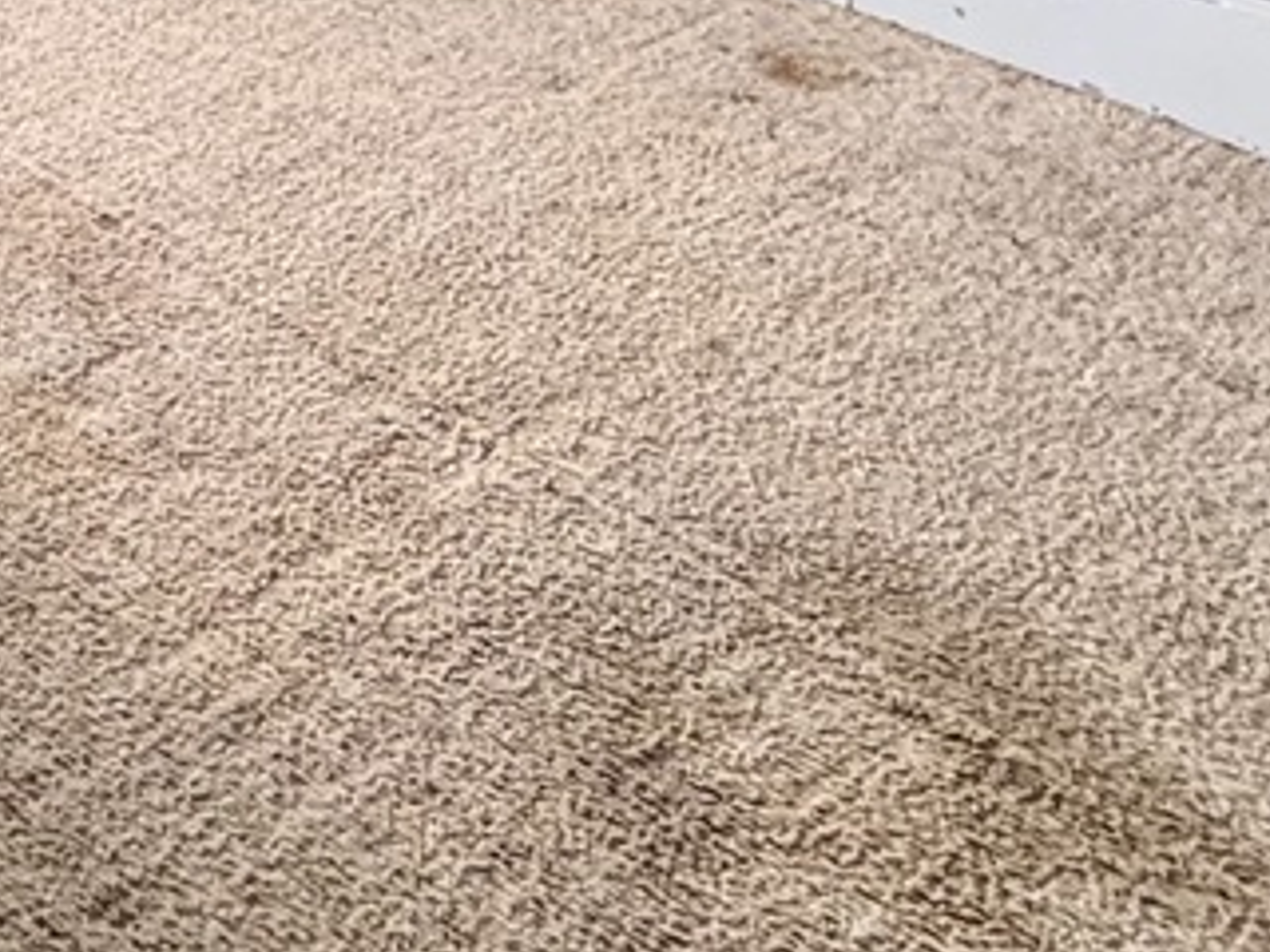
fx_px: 2311
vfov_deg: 19.3
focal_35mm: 63
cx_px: -318
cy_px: -611
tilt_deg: -9.3
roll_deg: +2.6
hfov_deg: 26.7
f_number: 2.2
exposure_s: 1/97
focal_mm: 2.22
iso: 320
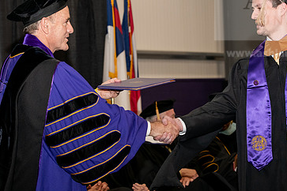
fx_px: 1020
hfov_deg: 16.0
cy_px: 70
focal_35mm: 128
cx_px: 191
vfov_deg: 10.7
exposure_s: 1/200
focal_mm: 80
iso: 1600
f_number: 5.6
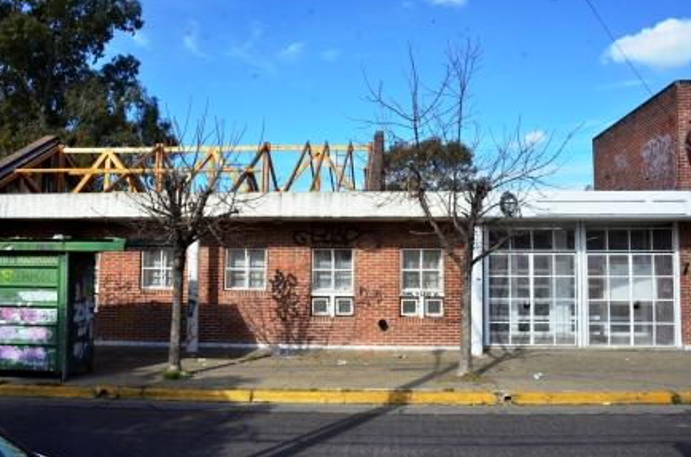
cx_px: 346
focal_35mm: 31
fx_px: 594
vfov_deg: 42.1
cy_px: 225
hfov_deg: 60.4
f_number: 11
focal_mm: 20
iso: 800
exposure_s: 1/640
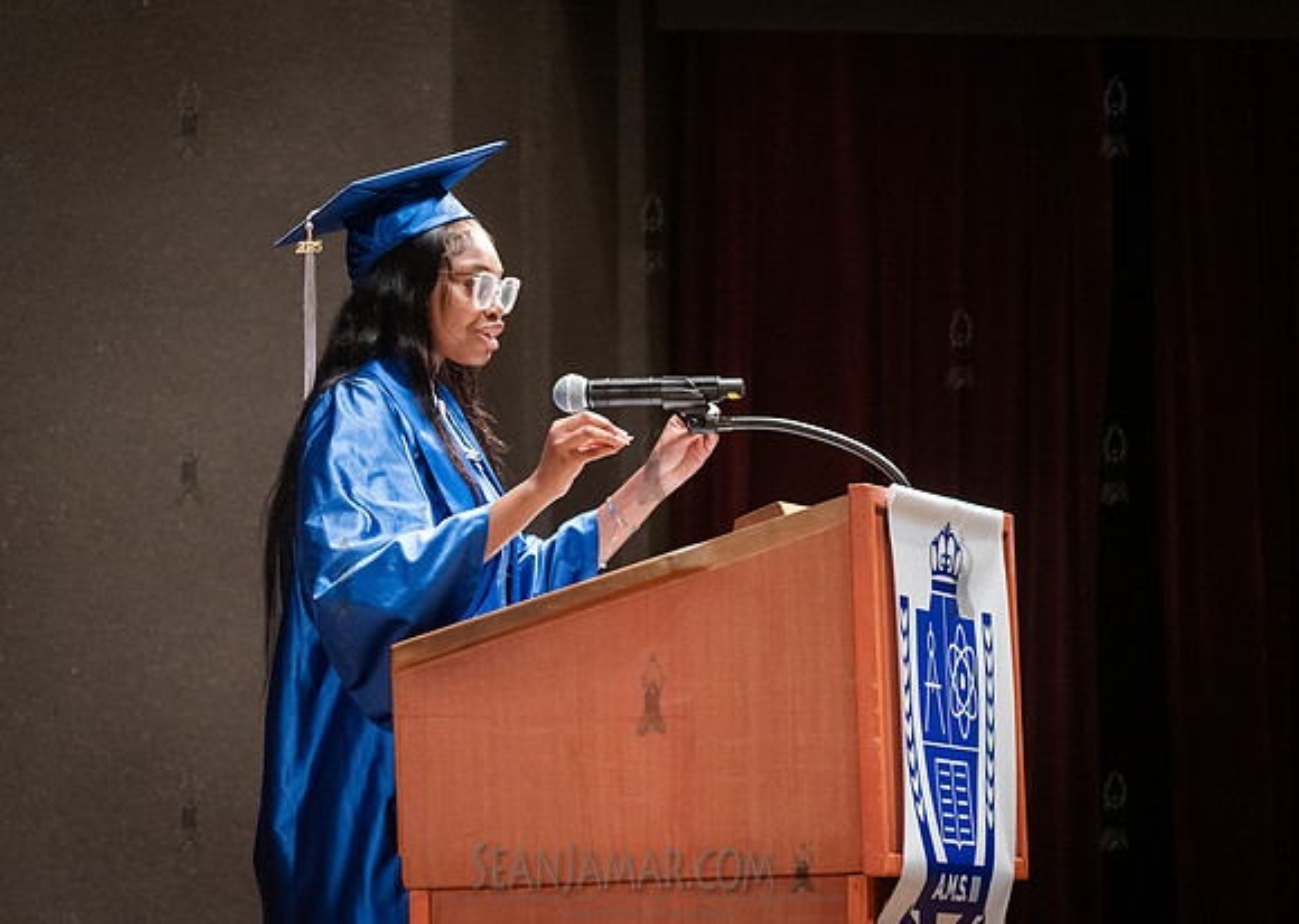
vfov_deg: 6.8
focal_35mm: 212
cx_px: 561
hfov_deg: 9.5
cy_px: 432
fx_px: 7807
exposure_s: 1/200
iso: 5000
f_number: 4
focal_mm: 185
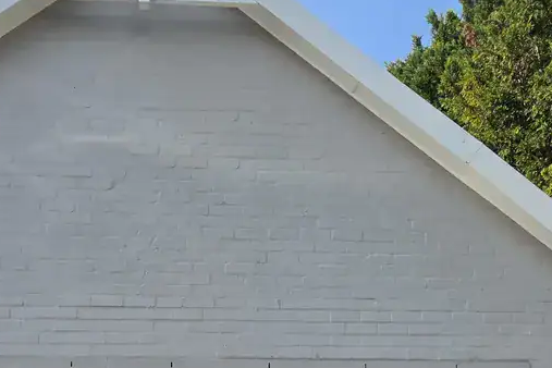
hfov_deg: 57.4
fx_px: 491
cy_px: 385
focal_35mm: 32
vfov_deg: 36.1
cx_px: 184
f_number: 1.9
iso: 32
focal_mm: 2.2
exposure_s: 1/1799
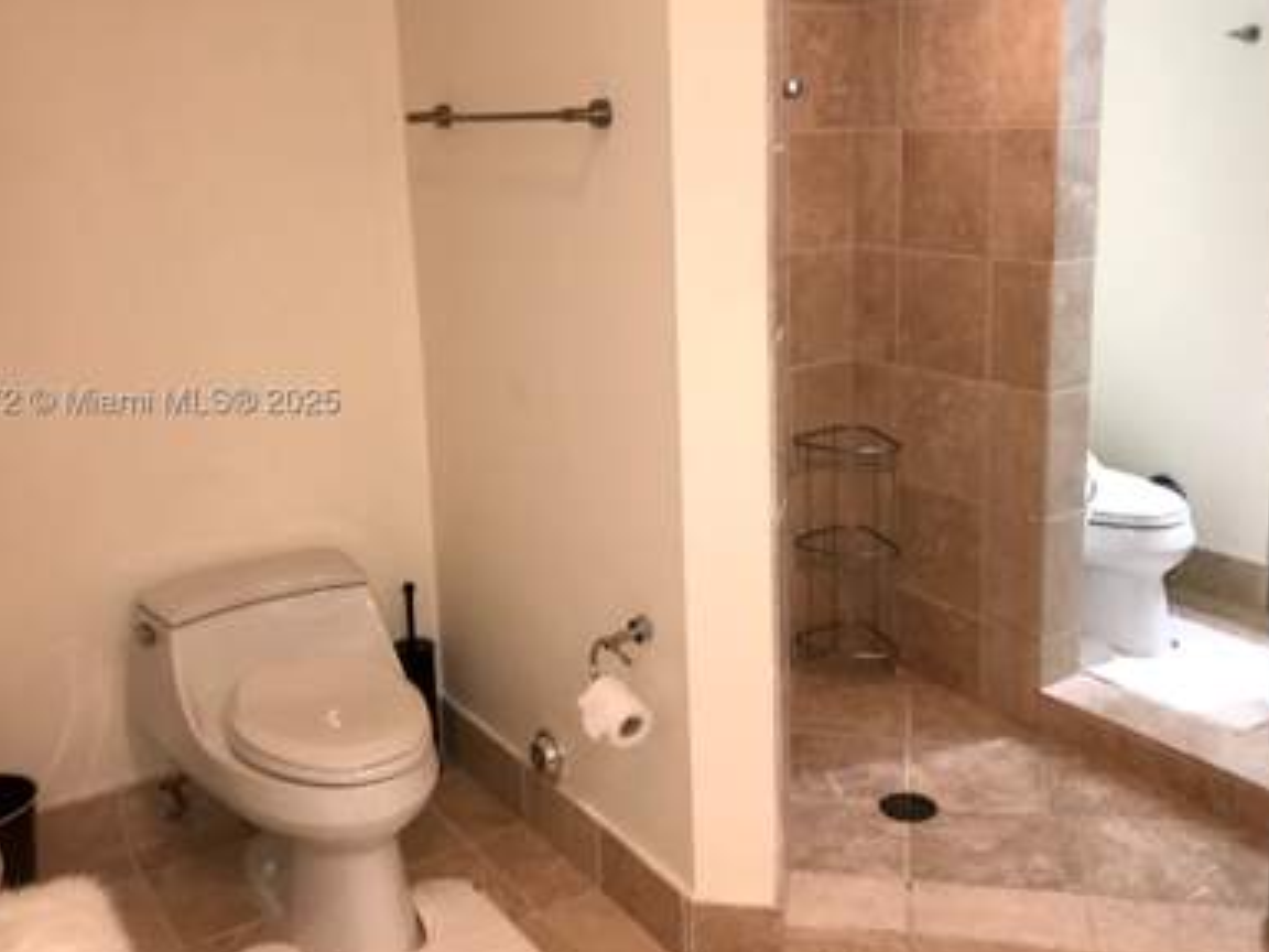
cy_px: 407
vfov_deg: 40.6
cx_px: 631
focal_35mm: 35
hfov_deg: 52.6
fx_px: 1283
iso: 25
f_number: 1.8
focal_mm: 3.99
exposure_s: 1/30
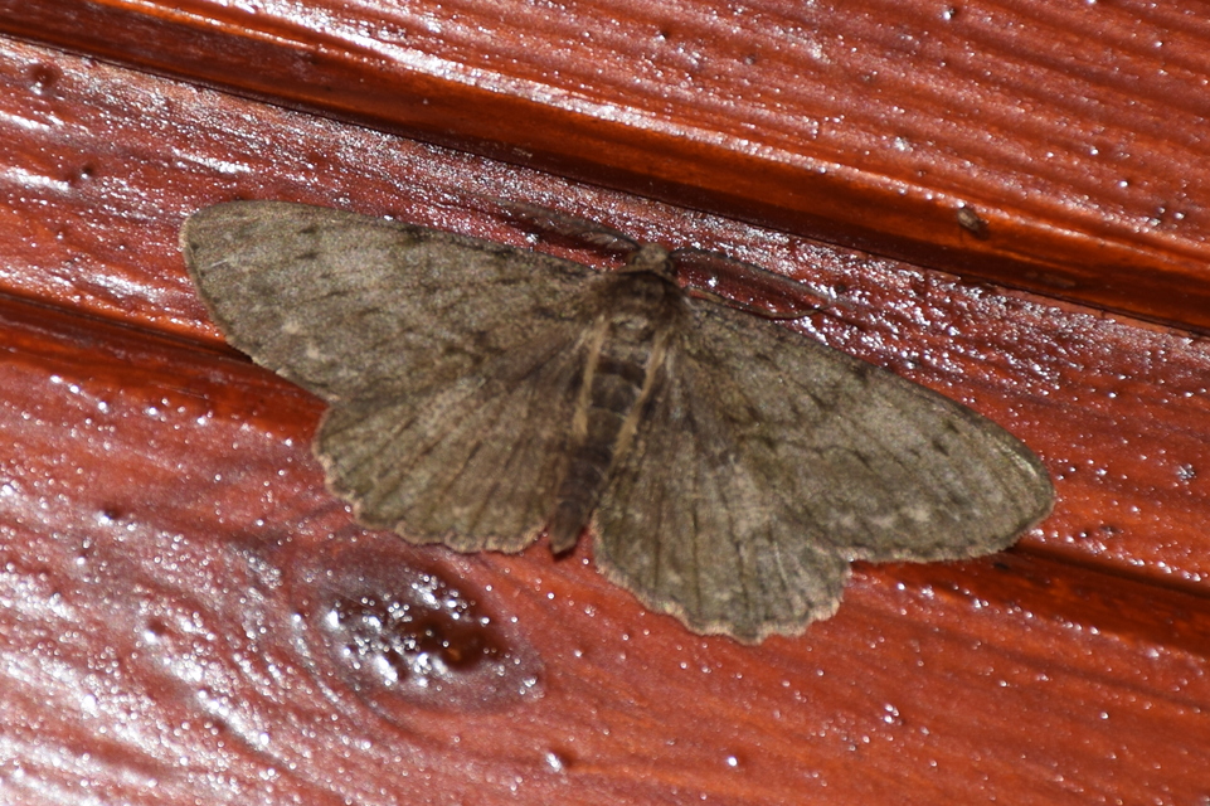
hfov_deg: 9.8
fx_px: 7056
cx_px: 605
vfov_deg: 6.5
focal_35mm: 210
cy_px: 403
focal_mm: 140
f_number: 8
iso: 100
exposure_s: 1/60
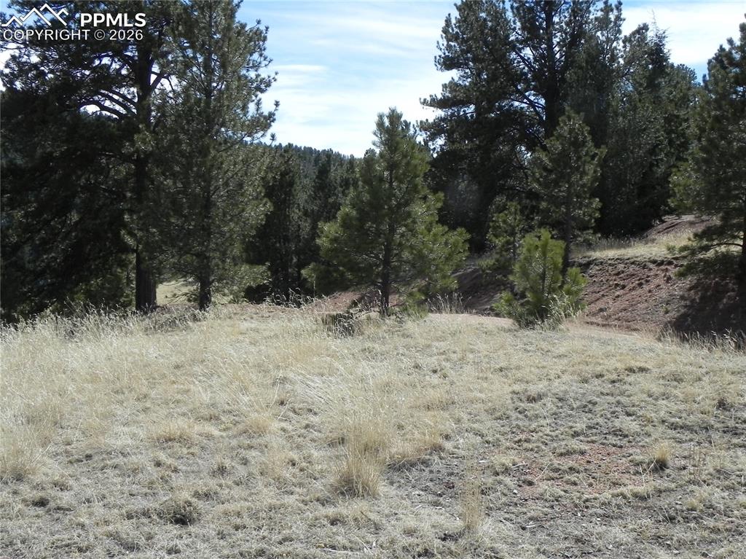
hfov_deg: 41.3
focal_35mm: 46
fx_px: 991
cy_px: 280
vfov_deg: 31.5
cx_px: 373
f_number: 7.1
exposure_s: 1/384
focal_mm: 8.2
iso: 160
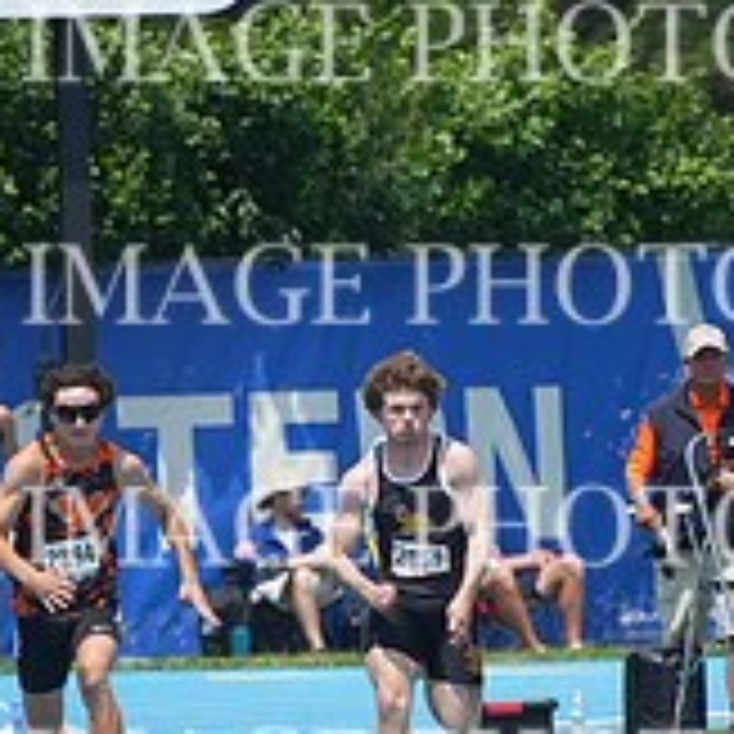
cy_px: 405
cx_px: 376
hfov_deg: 1.4
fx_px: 29027
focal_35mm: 1210
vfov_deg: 1.4
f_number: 5.6
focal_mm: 400
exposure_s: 1/2000
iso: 400
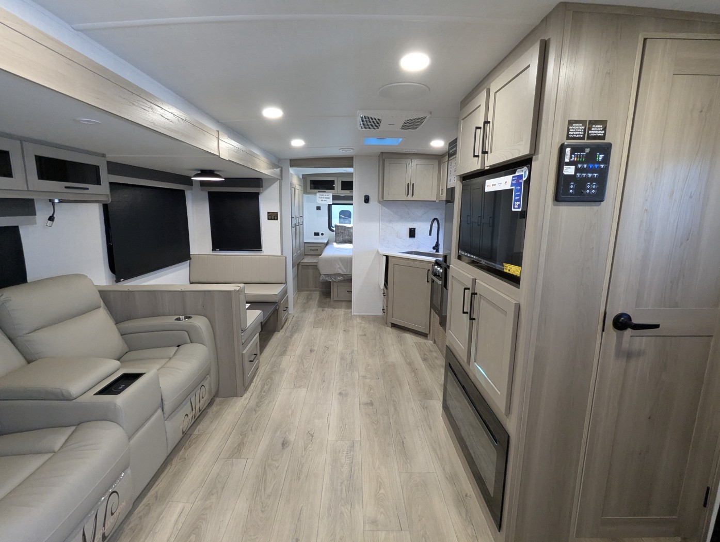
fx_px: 333
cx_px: 360
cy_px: 271
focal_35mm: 16
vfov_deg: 78.2
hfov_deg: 94.4
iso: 384
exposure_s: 1/91
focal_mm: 2.35
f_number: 2.2
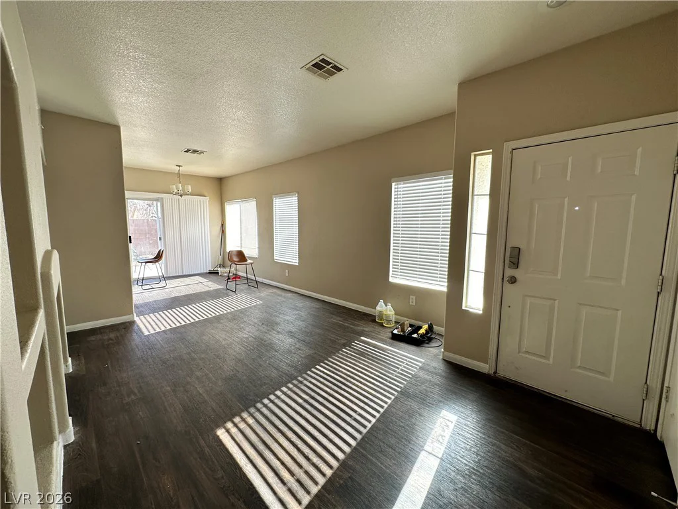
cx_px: 339
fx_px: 274
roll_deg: +0.2
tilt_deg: -5.9
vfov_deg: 85.7
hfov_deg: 102.1
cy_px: 254
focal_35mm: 14
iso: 50
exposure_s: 1/99
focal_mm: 2.22
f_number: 2.2
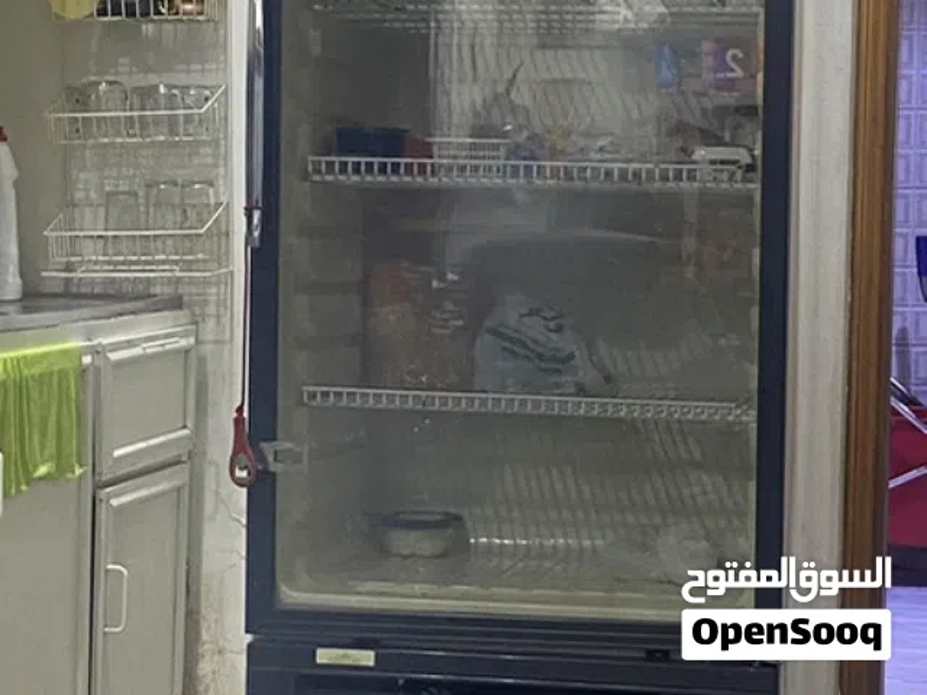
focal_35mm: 26
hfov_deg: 67.3
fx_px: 696
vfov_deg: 53.1
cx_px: 464
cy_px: 348
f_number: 1.8
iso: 100
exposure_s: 1/50
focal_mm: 4.25
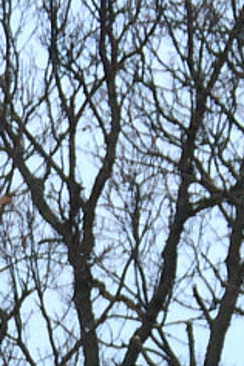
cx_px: -656
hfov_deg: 5.9
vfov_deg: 9.0
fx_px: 2074
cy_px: 891
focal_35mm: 204
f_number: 2.2
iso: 32
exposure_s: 1/461
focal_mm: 4.15
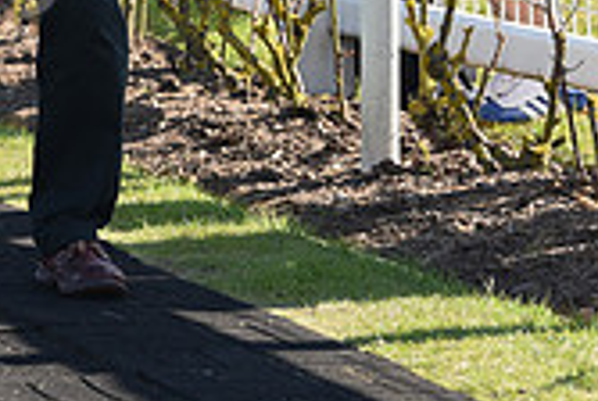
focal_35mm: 402
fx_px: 6689
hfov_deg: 5.1
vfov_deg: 3.4
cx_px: -365
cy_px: -242
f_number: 6.3
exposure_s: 1/640
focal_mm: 116
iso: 500
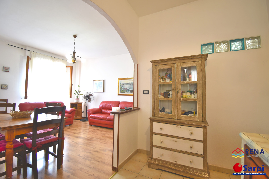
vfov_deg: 77.3
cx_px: 134
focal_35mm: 15
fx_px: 112
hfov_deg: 100.4
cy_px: 90
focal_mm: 10
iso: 100
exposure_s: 1/3
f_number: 4.5
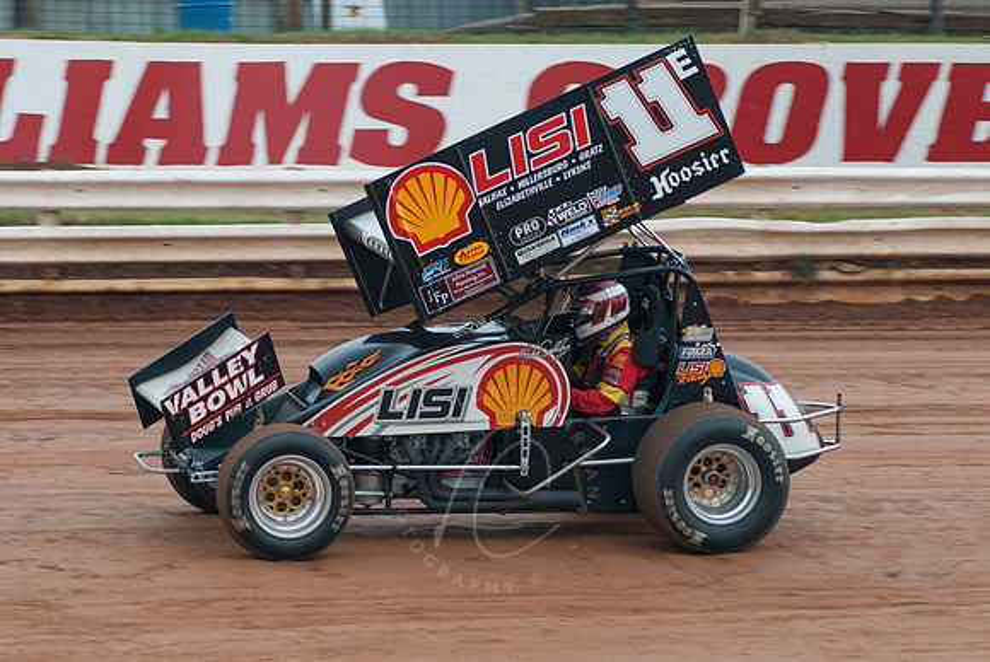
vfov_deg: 9.2
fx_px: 4129
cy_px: 331
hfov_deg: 13.7
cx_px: 495
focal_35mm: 150
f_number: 4
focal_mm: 100
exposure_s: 1/320
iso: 400
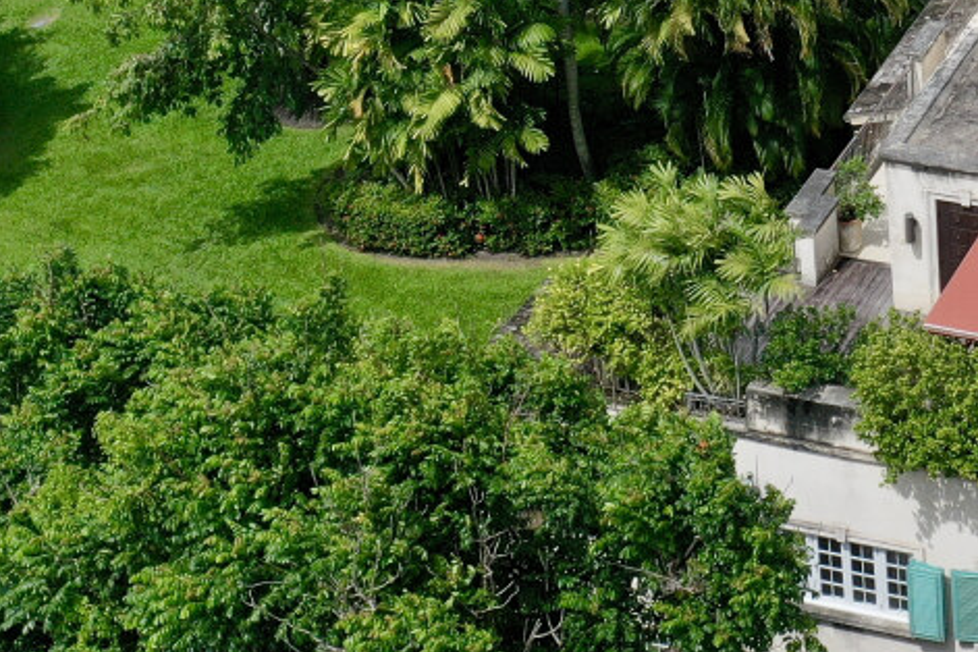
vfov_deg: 12.7
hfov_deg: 18.4
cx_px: 1069
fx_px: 2907
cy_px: 89
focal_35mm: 107
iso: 100
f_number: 6.3
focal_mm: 10.26
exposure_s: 1/640
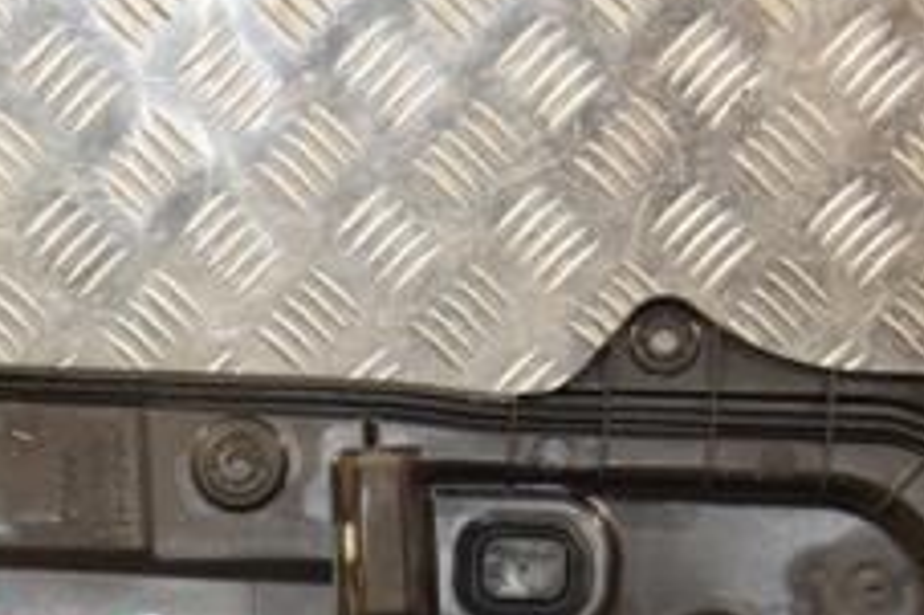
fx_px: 3052
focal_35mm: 119
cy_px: 749
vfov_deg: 11.3
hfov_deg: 17.1
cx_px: 224
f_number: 5
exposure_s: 1/125
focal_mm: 30
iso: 800
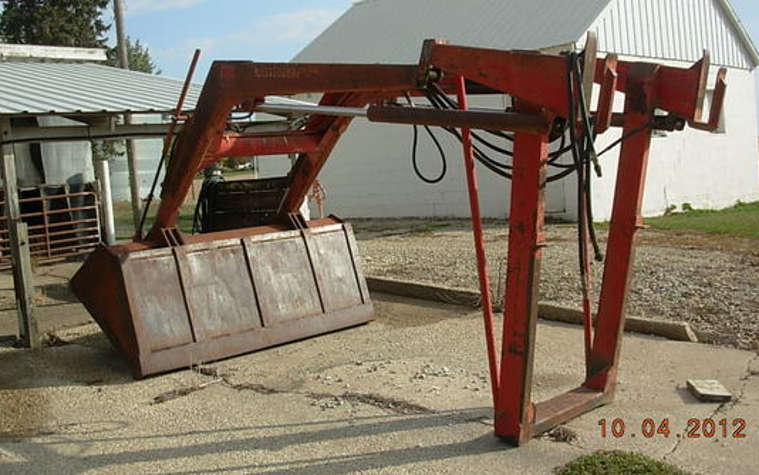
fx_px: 848
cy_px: 199
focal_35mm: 41
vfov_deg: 31.2
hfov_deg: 48.2
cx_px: 378
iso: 50
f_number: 2.9
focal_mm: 6.3
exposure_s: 1/995
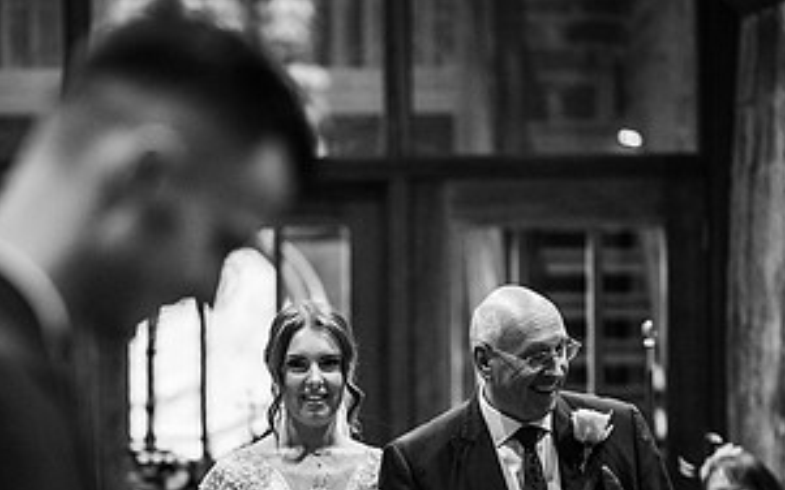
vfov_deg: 7.8
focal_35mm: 167
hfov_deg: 12.5
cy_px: 493
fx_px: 3572
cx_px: 224
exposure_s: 1/200
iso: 400
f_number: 1.8
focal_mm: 85
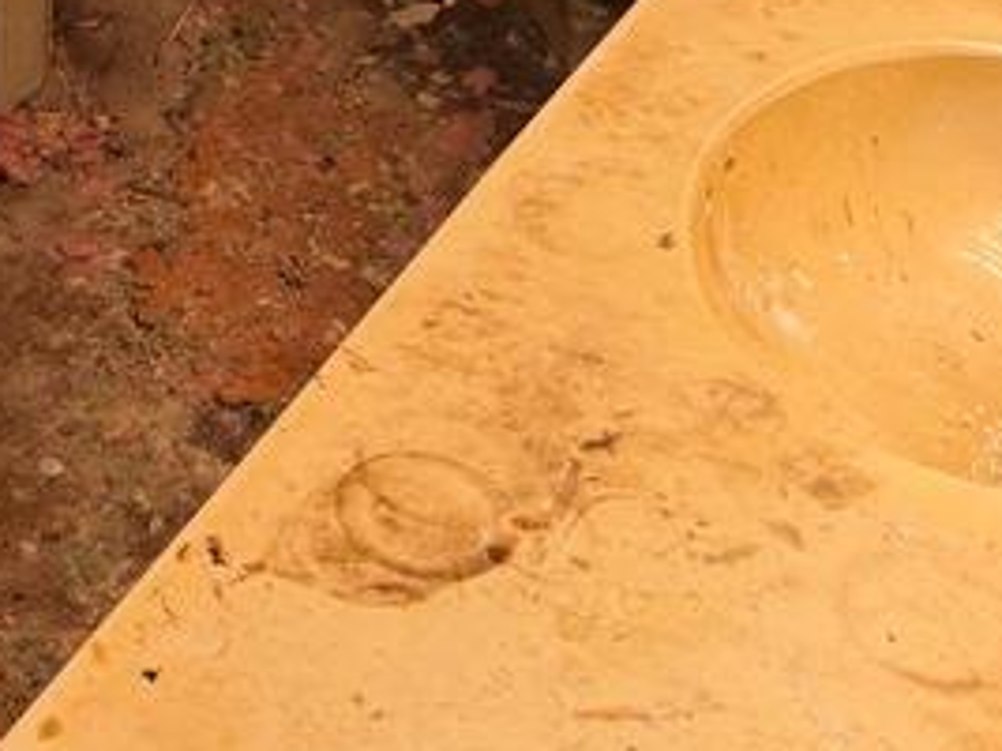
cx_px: 98
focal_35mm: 92
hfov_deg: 20.9
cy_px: -289
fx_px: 2662
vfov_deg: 15.1
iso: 200
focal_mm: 6.76
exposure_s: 1/120
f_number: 1.78
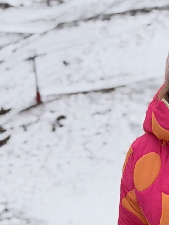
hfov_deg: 7.4
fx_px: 1315
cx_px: 94
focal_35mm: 202
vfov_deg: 9.7
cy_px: 251
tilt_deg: -5.0
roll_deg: -2.1
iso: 64
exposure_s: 1/2273
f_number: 1.78
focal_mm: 6.76
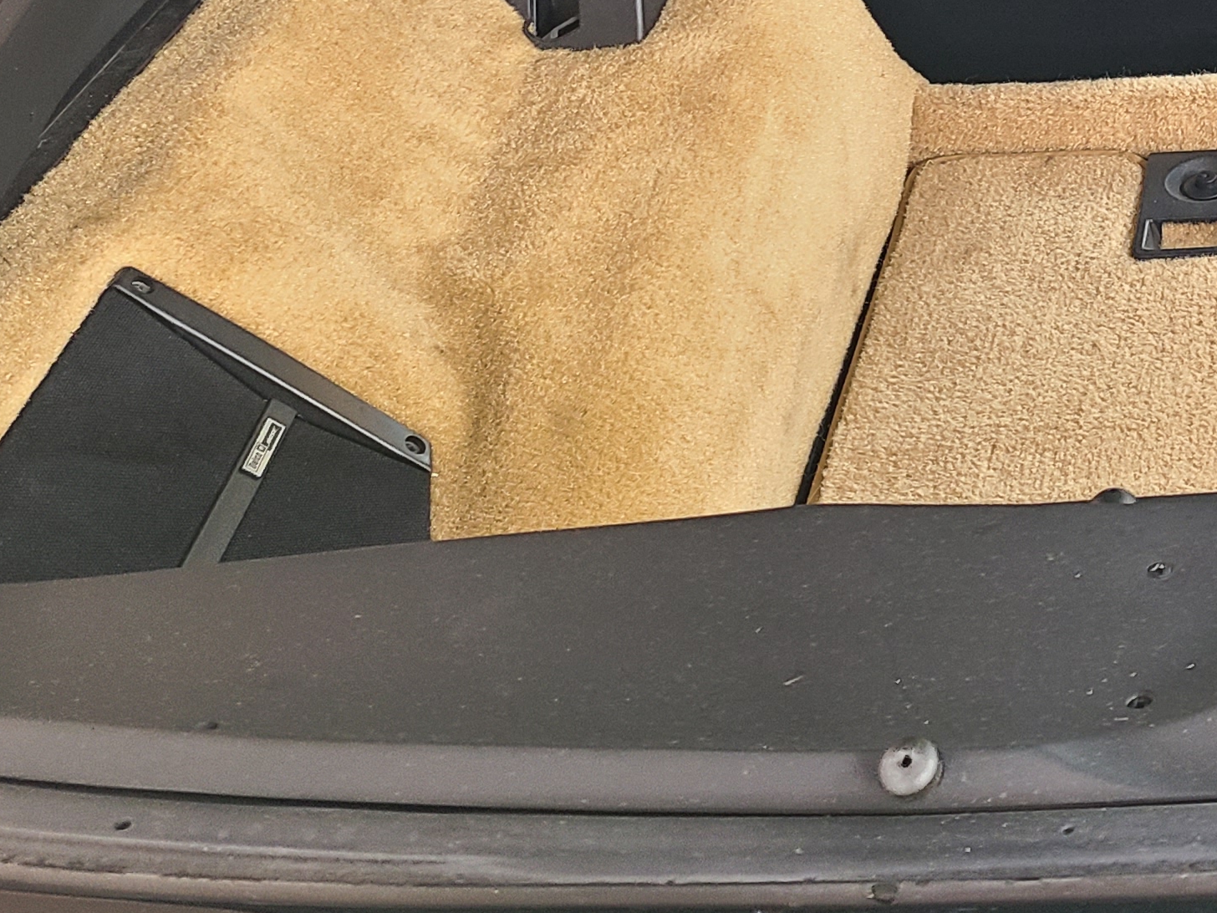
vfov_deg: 19.3
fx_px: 2531
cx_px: 1433
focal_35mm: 72
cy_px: -184
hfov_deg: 24.6
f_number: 1.8
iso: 125
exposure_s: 1/60
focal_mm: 5.4
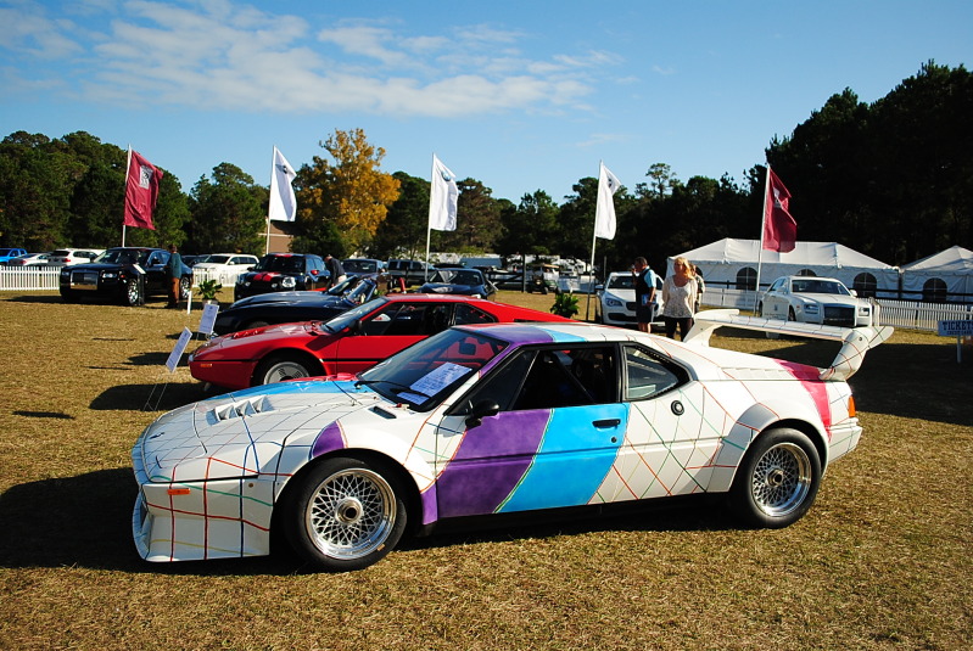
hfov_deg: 61.9
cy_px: 326
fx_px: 812
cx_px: 486
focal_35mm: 30
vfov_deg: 43.7
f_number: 4
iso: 200
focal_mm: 20
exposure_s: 1/2500
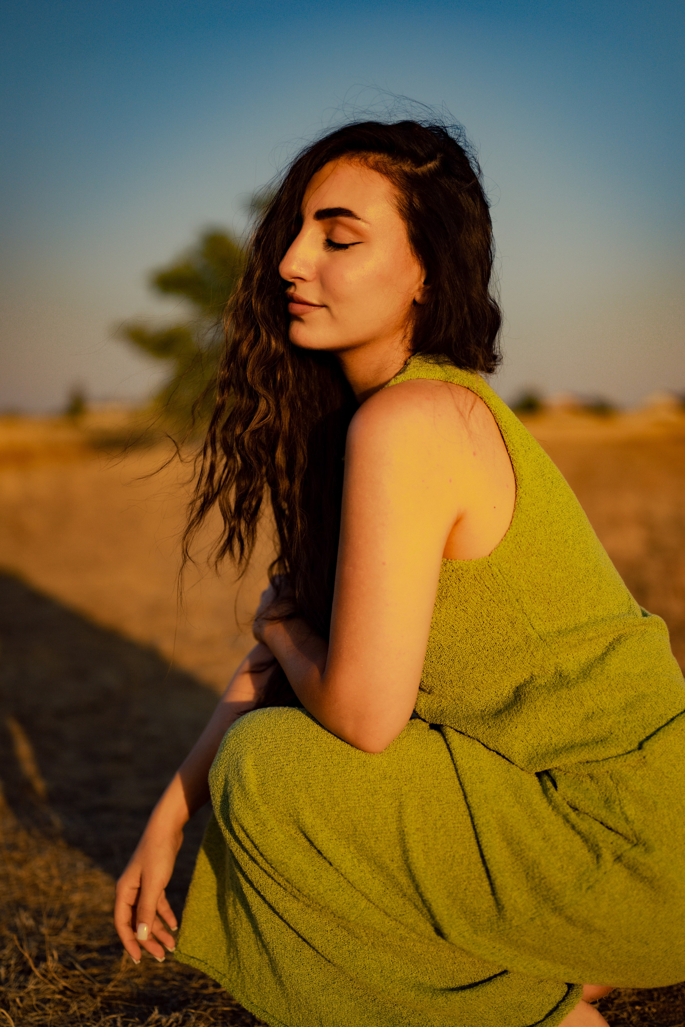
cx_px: 342
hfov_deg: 27.0
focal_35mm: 50
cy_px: 514
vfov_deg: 39.6
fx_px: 1426
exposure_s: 1/500
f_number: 1.8
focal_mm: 50
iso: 100
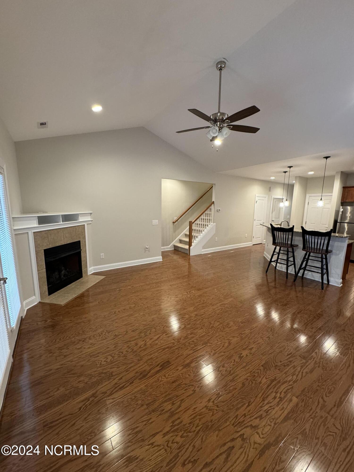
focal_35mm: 14
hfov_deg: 85.7
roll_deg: -0.4
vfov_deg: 102.1
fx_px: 191
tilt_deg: -9.0
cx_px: 177
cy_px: 236
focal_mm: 2.22
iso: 250
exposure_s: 1/60
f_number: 2.2
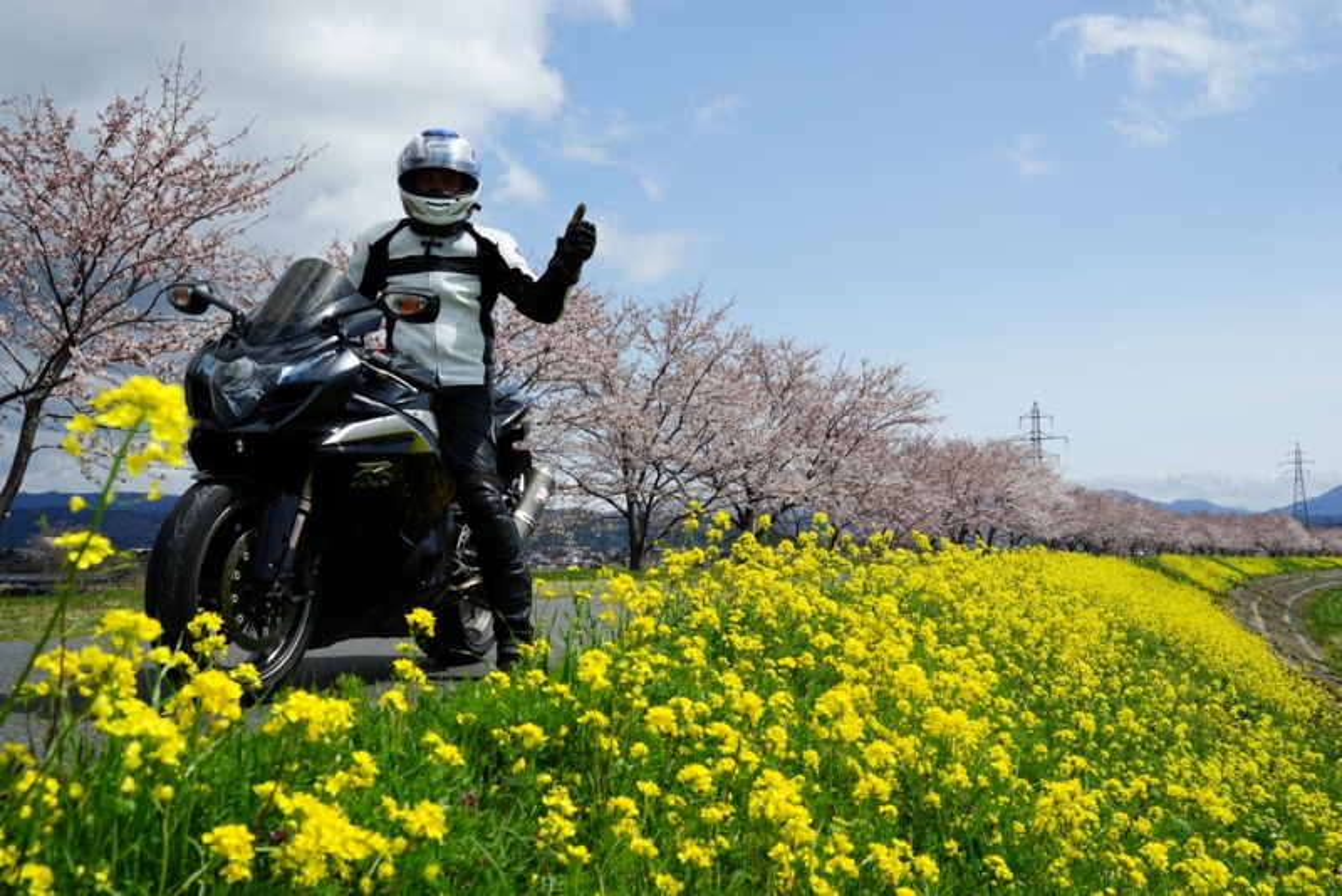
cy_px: 448
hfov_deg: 54.4
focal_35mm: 35
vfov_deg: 37.9
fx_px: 1305
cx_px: 671
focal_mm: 35
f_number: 11
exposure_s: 1/200
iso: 100
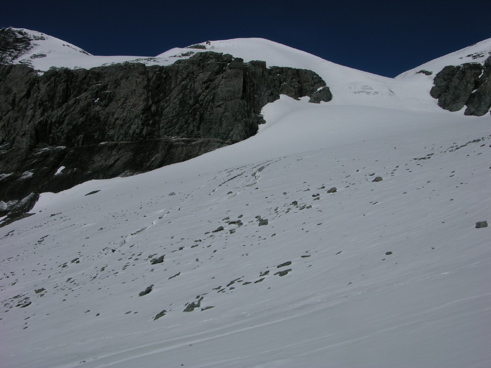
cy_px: 184
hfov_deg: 52.6
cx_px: 246
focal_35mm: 35
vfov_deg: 40.7
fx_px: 496
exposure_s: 1/822
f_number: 8
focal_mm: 8.9
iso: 50
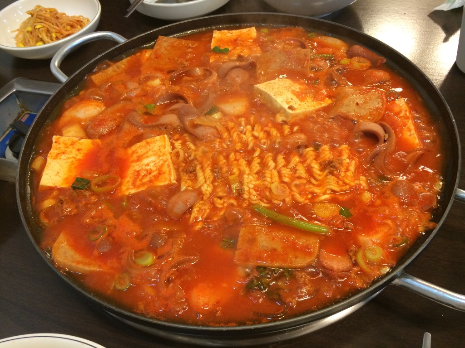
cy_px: 174
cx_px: 232
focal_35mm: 30
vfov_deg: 46.8
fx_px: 403
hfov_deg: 60.0
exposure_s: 1/30
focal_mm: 4.12
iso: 160
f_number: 2.2
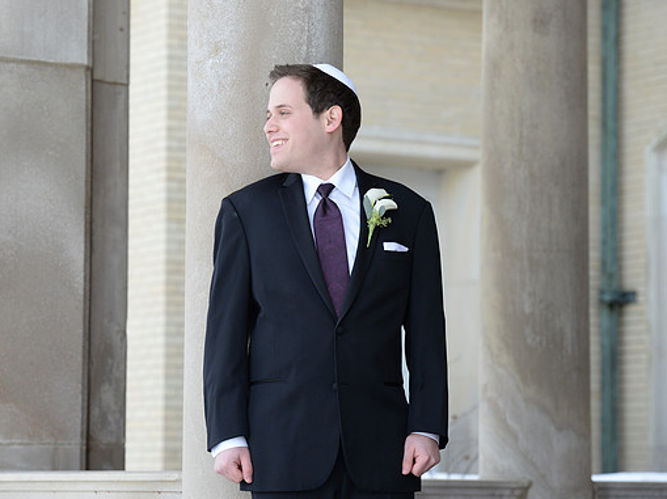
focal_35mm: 137
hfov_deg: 14.4
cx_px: 292
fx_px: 2638
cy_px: 249
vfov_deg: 10.8
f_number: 5.6
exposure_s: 1/400
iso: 500
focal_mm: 125
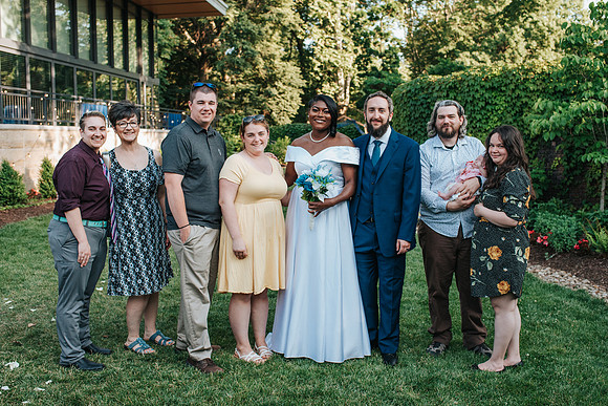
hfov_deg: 49.7
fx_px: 656
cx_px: 310
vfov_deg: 34.3
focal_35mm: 39
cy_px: 203
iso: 800
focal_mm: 35
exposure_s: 1/1000
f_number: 4
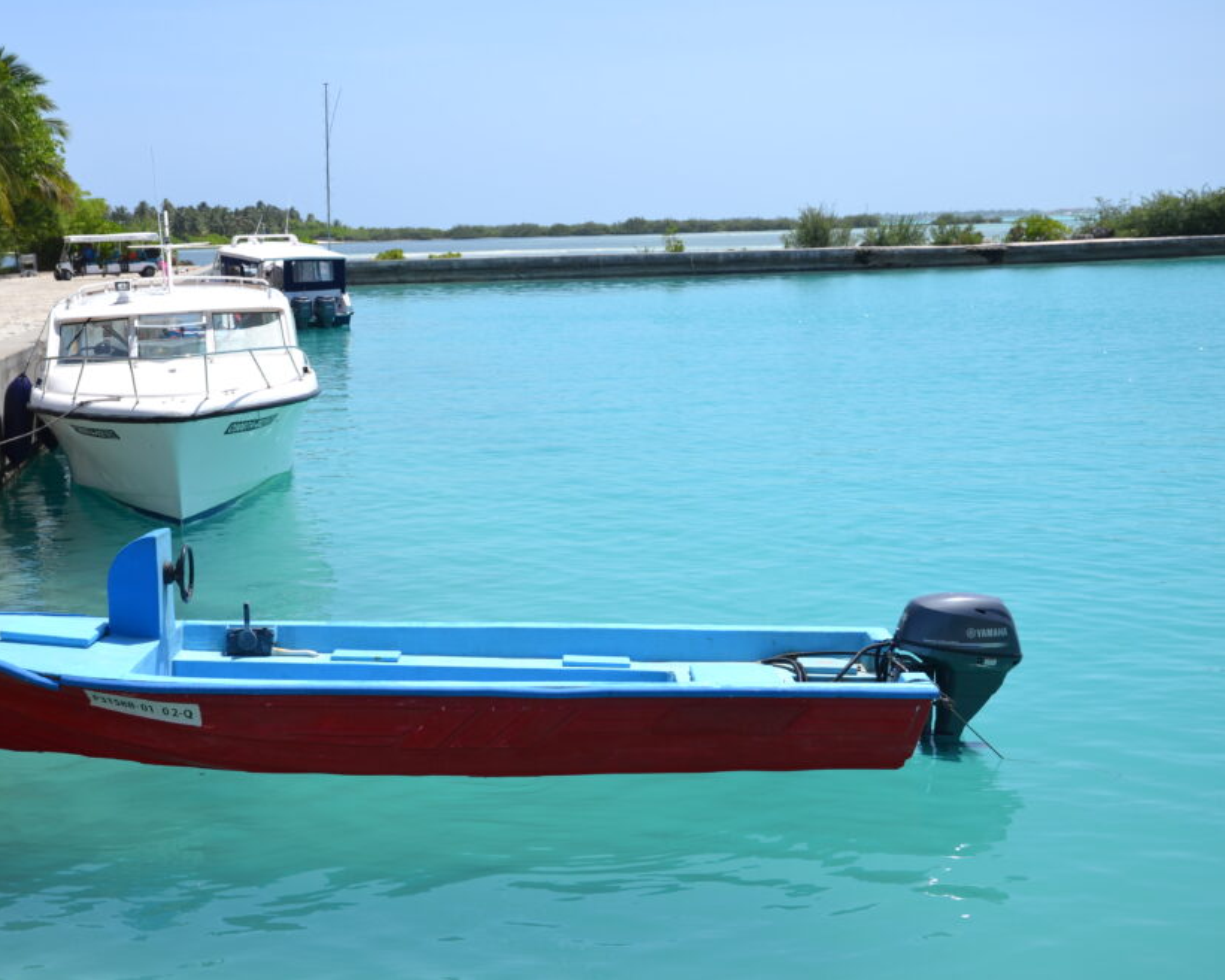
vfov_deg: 29.7
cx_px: 498
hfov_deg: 36.5
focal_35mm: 51
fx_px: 1849
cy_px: 489
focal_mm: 30
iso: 100
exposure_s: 1/320
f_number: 9
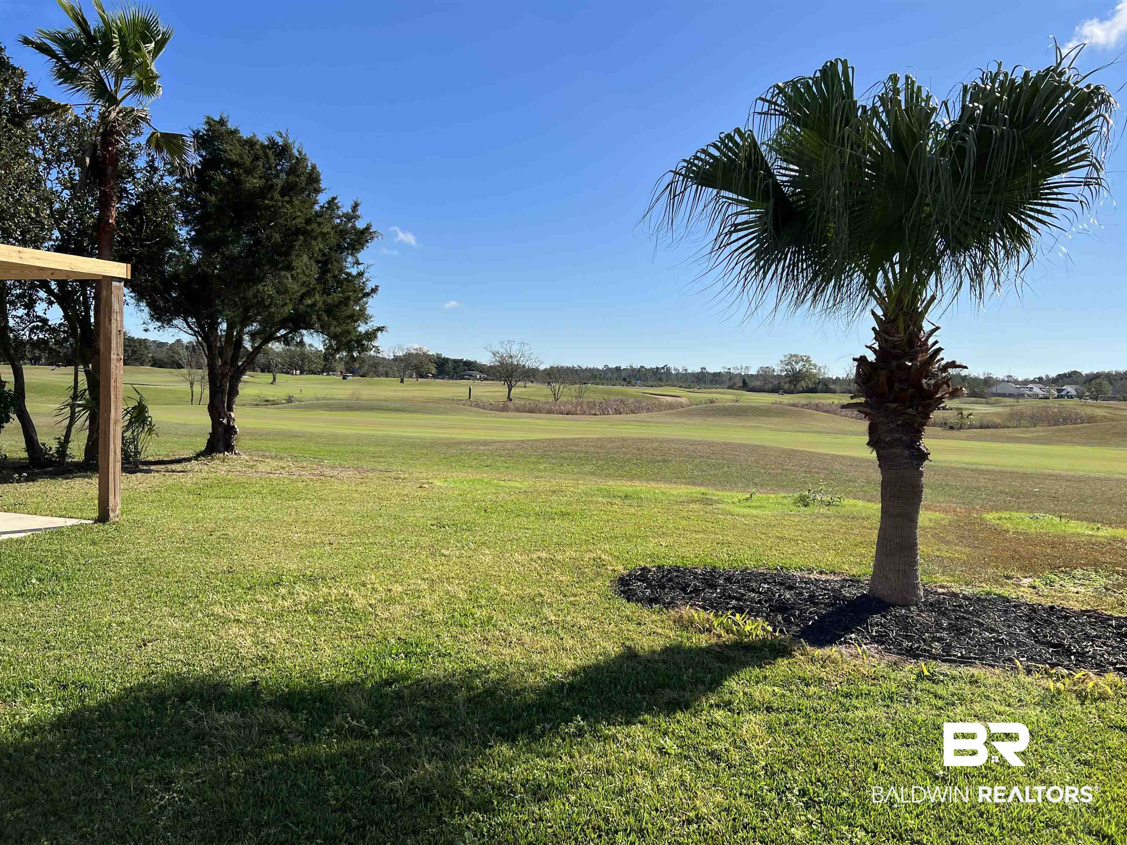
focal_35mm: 26
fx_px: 846
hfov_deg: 67.3
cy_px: 422
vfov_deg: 53.1
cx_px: 564
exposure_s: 1/4630
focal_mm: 5.7
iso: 50
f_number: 1.5
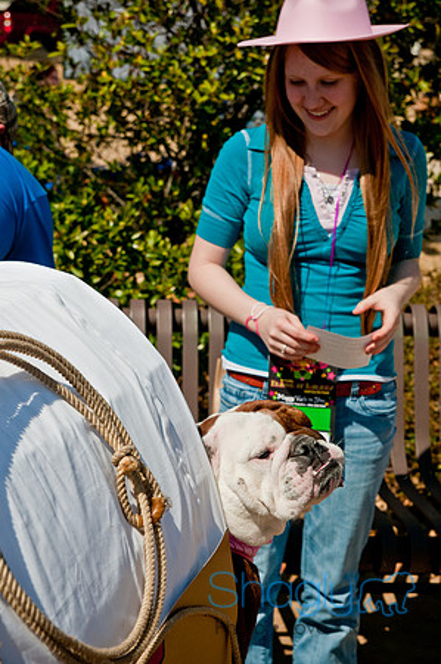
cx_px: 220
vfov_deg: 27.0
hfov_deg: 18.1
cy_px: 332
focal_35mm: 75
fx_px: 1381
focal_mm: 50
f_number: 5.6
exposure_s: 1/3200
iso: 400
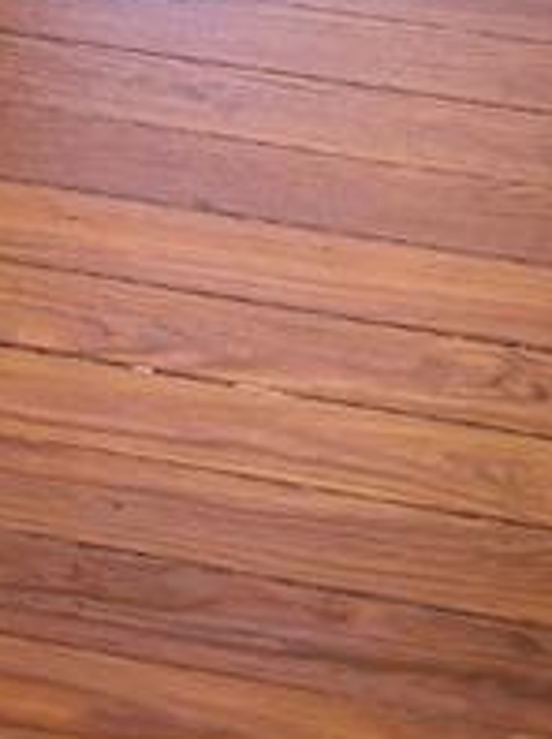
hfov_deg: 7.4
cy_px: -898
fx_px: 4198
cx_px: -360
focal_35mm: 197
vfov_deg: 9.2
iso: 125
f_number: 1.6
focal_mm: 5.96
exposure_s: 1/120
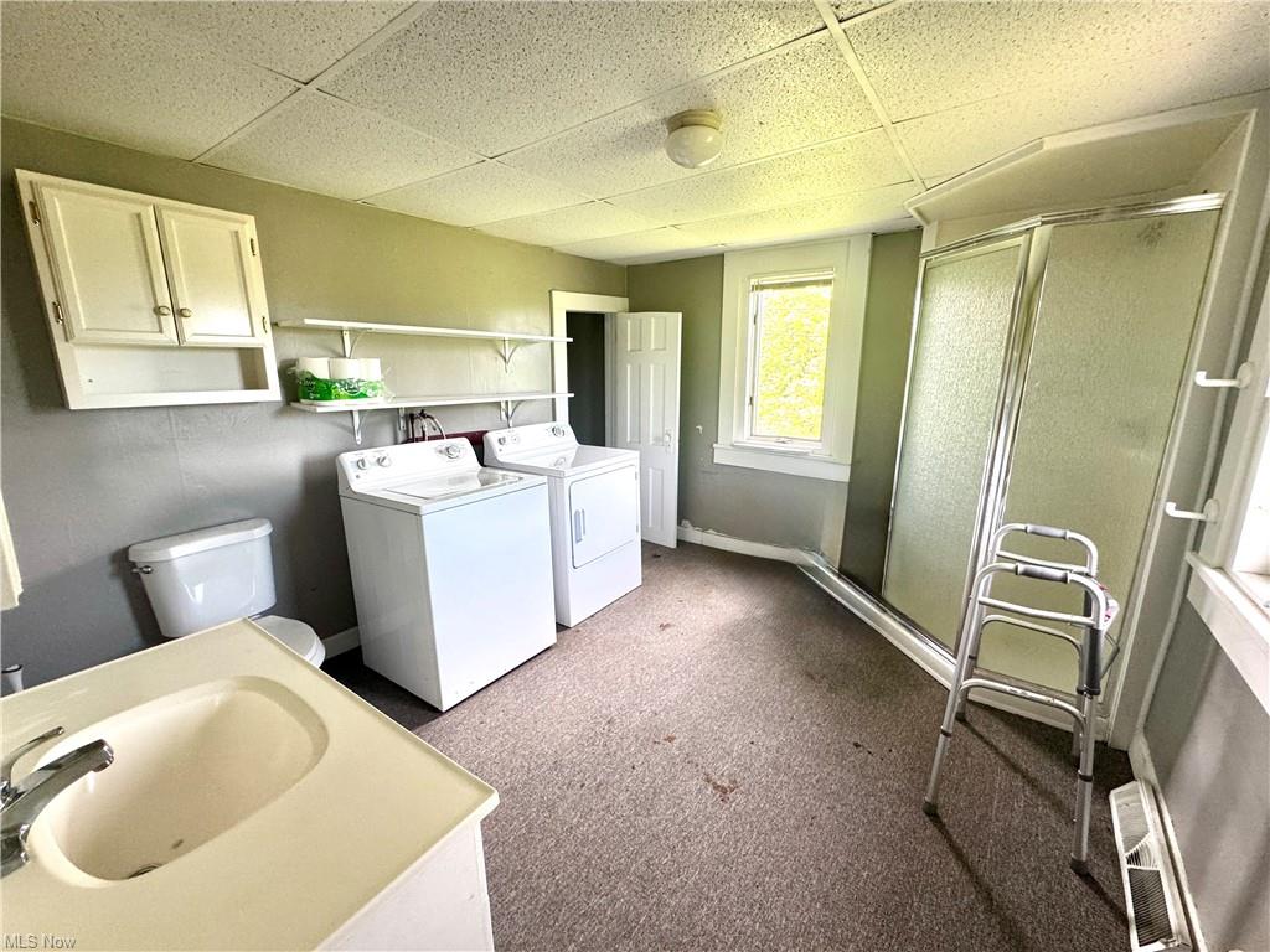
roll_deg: -0.8
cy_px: 476
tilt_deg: -11.9
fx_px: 514
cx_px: 635
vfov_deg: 85.7
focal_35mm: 14
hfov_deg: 102.1
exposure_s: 1/99
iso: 250
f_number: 2.2
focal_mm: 2.22
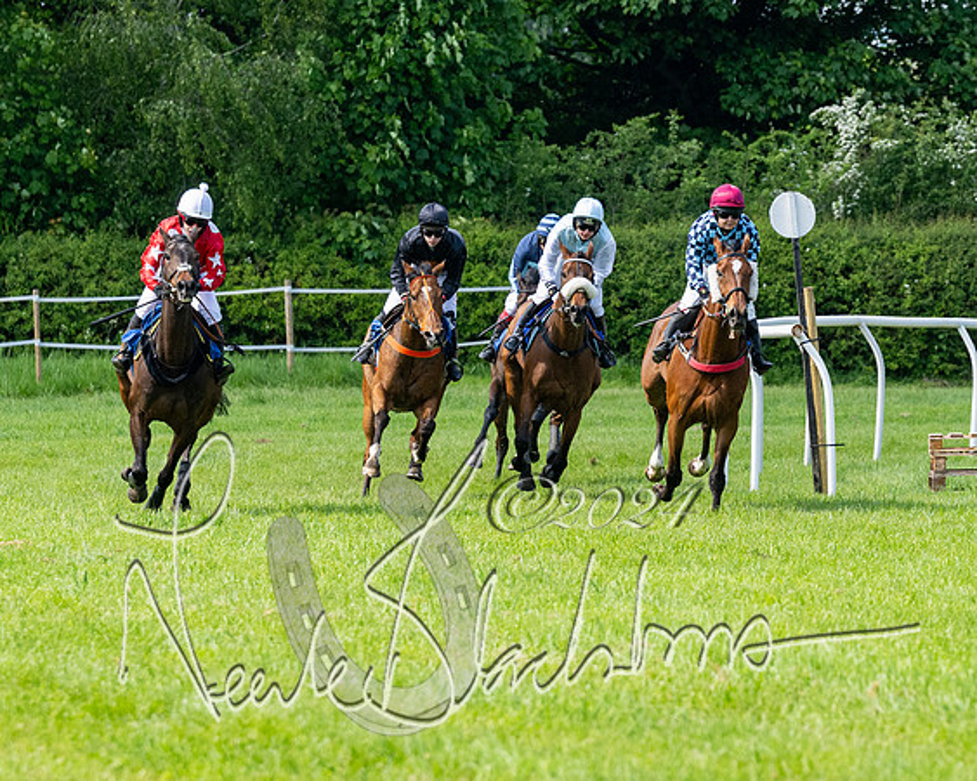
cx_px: 728
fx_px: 10195
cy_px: 417
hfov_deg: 5.5
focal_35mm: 353
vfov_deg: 4.4
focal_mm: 140
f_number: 4
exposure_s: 1/2500
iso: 400
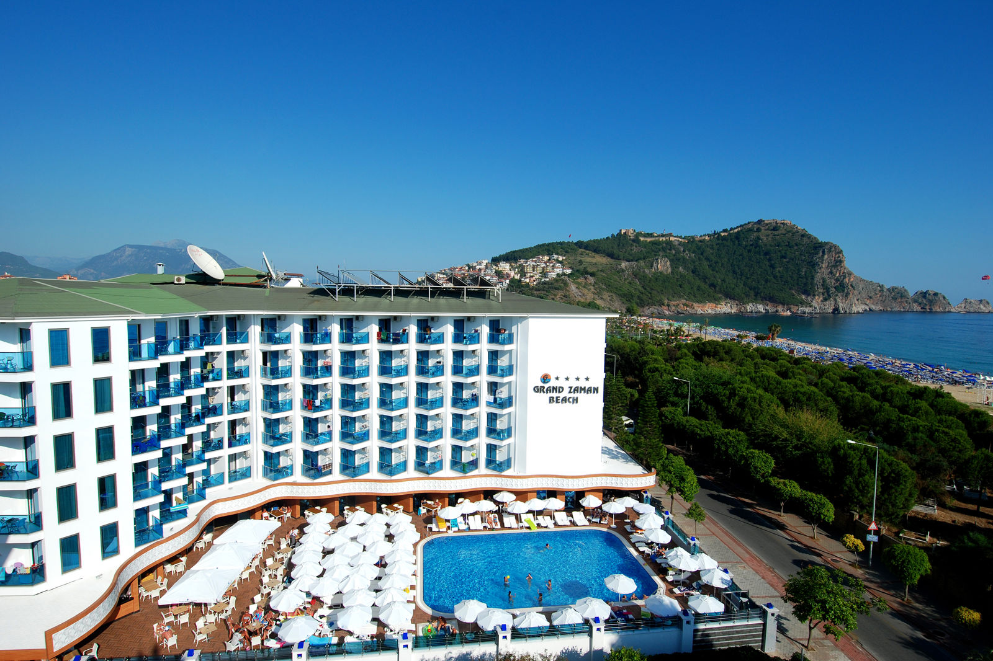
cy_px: 330
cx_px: 496
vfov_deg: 67.4
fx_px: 496
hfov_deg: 90.0
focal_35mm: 18
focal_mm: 12
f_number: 9
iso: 100
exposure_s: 1/320
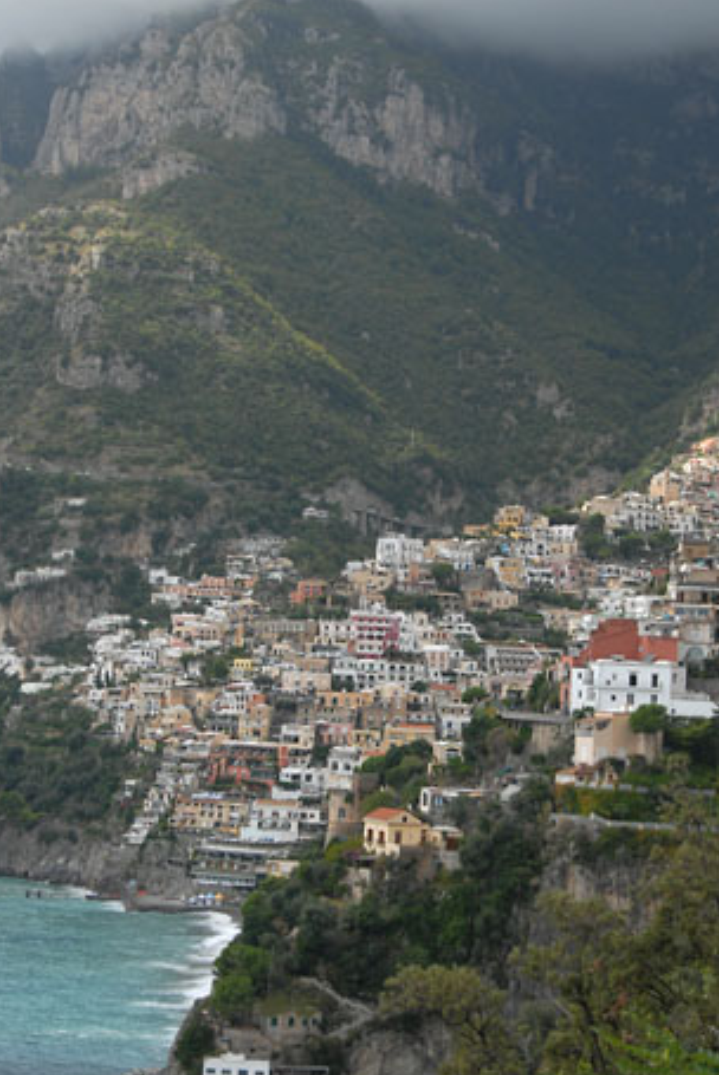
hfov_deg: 15.2
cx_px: 346
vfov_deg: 22.6
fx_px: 2692
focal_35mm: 90
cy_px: 553
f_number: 7.1
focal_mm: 44
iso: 160
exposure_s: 1/125
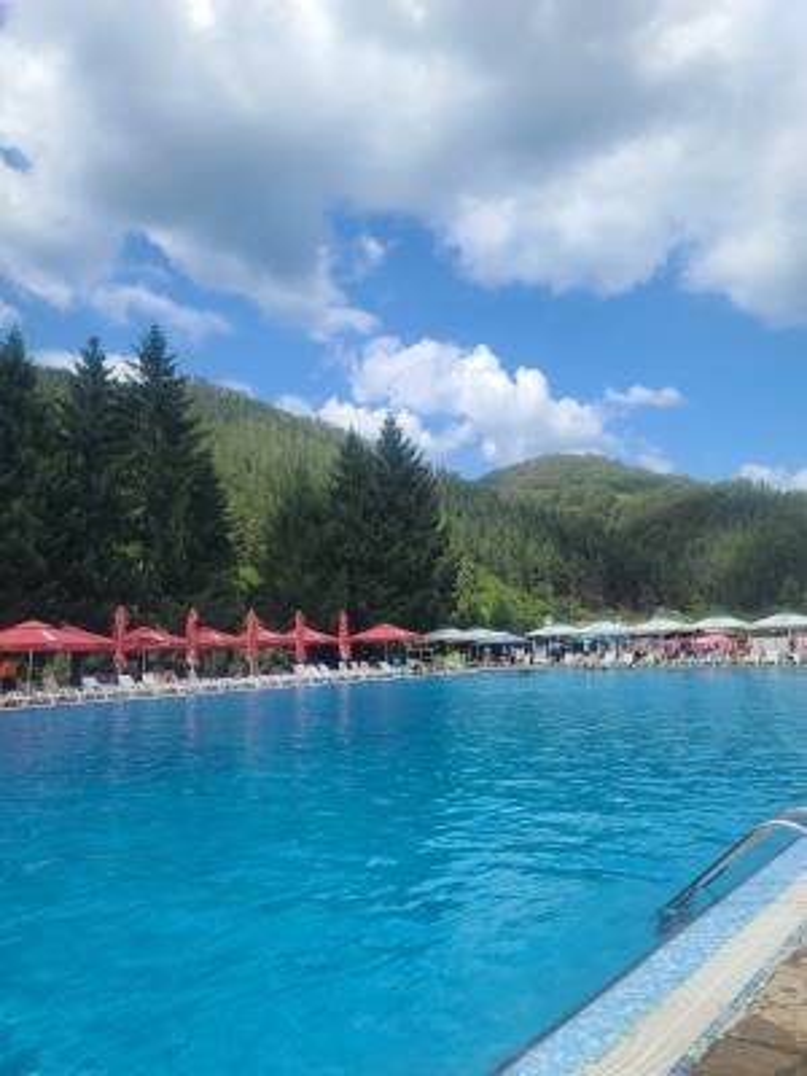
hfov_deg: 54.9
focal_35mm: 25
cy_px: 538
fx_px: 777
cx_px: 404
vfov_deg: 69.4
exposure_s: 1/726
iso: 16
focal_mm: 7
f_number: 1.8
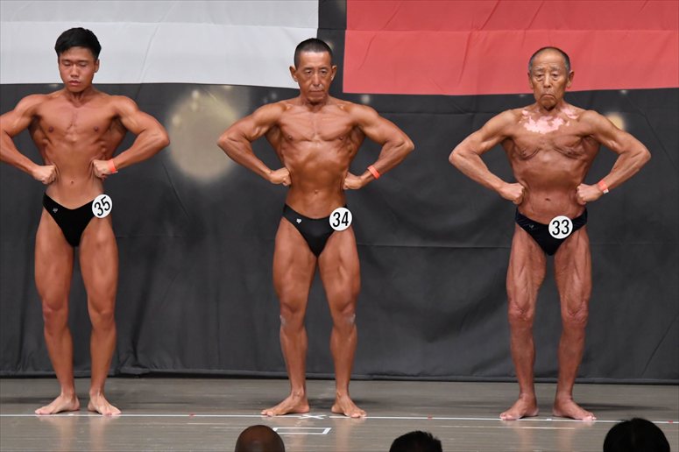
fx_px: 4242
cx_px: 340
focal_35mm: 225
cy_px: 226
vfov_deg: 6.1
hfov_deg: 9.2
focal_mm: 150
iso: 5000
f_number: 5.6
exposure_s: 1/400
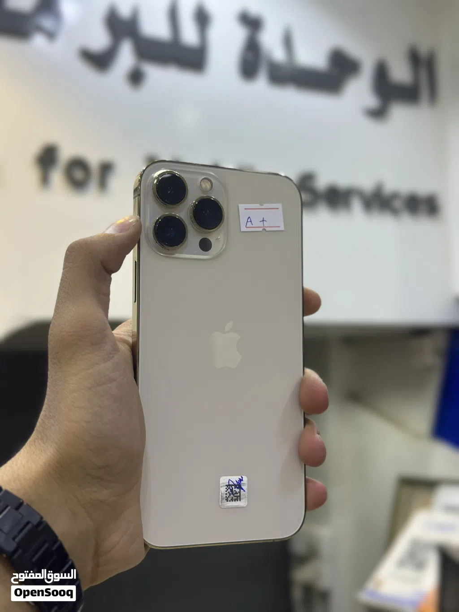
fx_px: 848
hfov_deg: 30.3
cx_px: 230
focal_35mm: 48
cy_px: 306
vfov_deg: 39.7
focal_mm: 6.86
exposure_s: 1/121
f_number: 1.78
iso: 100
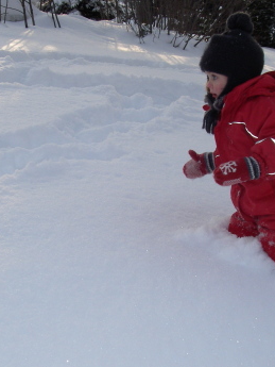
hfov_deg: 26.6
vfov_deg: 34.9
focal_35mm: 55
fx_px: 582
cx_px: 119
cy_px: 191
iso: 100
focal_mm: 6.3
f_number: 6.6
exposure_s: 1/250
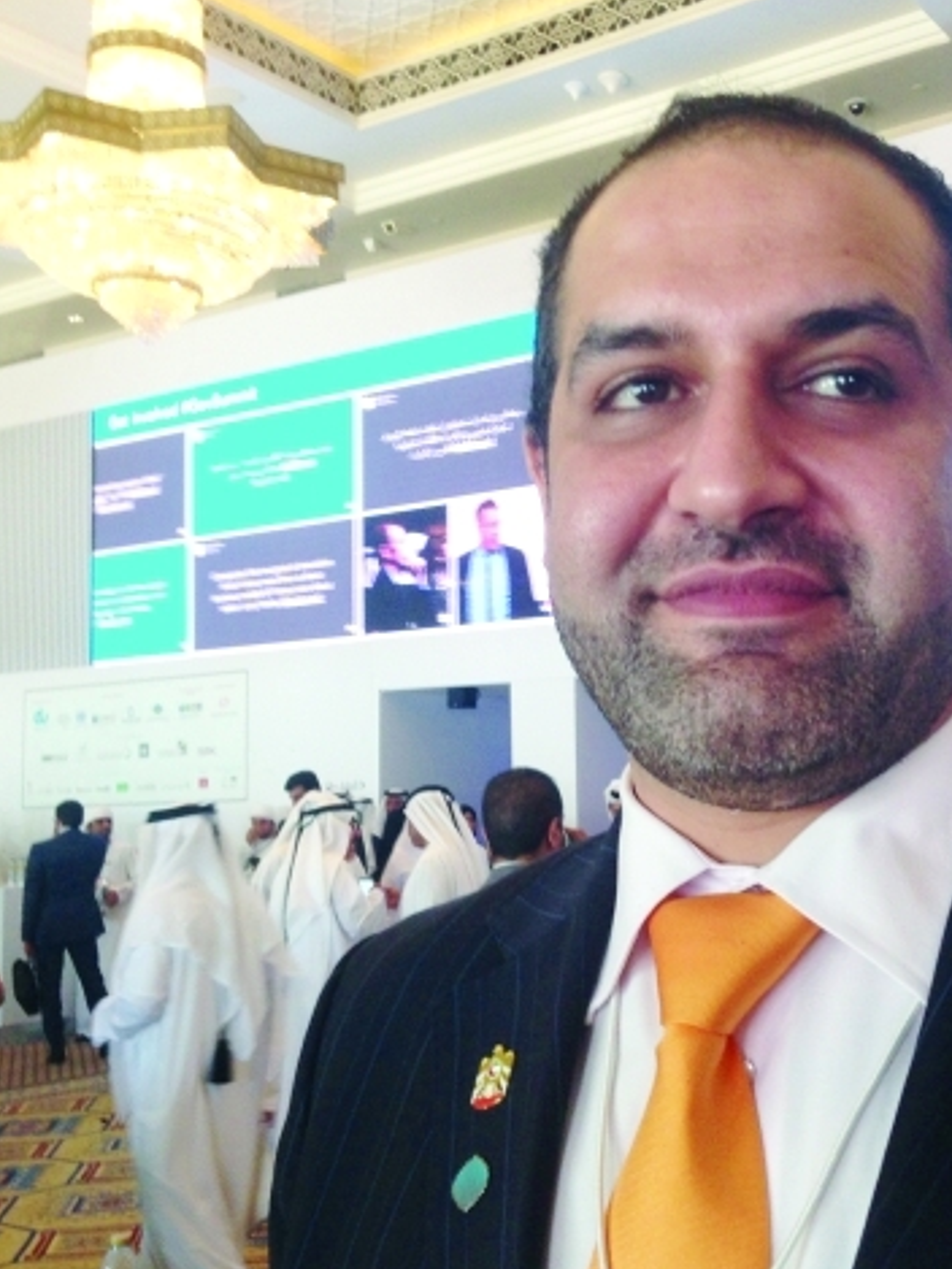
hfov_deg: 31.8
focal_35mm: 45
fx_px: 1649
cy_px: 644
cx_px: 679
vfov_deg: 42.1
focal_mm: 4.12
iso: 80
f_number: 2.4
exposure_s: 1/20
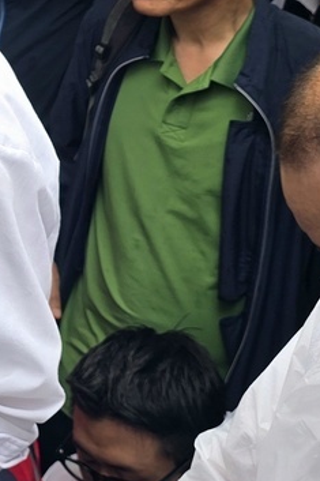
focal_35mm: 95
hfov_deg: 13.0
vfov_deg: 21.0
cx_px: -255
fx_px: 1268
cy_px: 53
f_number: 1.7
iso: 16
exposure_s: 1/120
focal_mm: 6.3
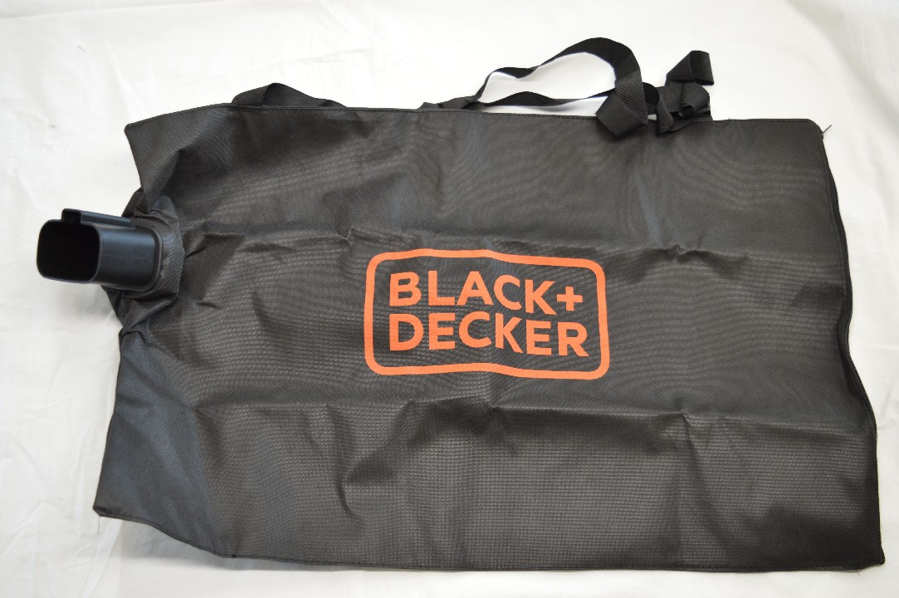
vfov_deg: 31.8
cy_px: 299
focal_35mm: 42
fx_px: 1048
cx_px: 450
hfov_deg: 46.4
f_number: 4.2
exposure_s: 1/15
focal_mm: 28
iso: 400
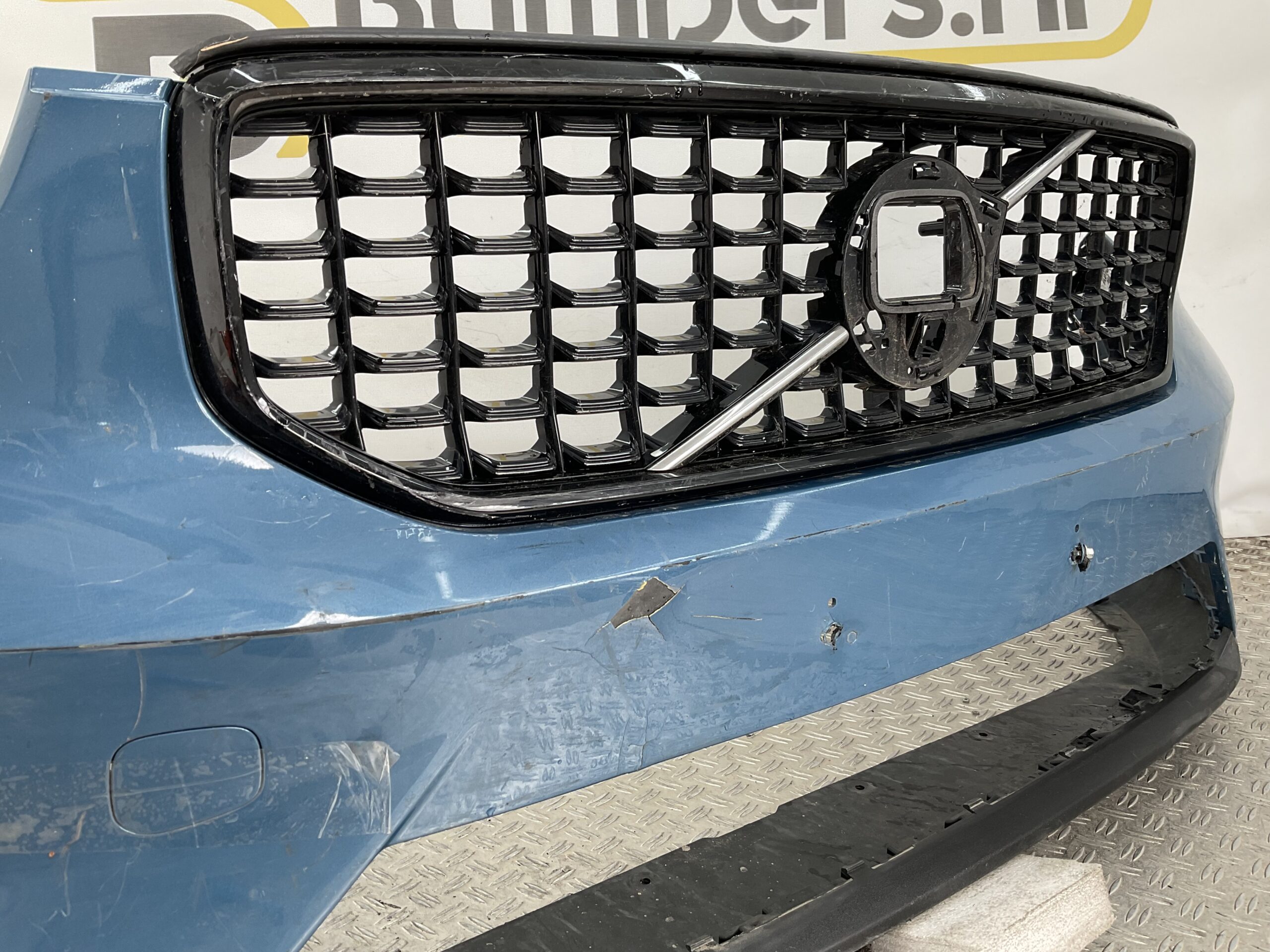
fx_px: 1064
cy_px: 476
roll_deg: +1.5
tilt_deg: -10.4
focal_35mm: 29
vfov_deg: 48.2
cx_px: 635
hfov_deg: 61.7
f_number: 1.8
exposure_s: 1/100
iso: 20
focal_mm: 3
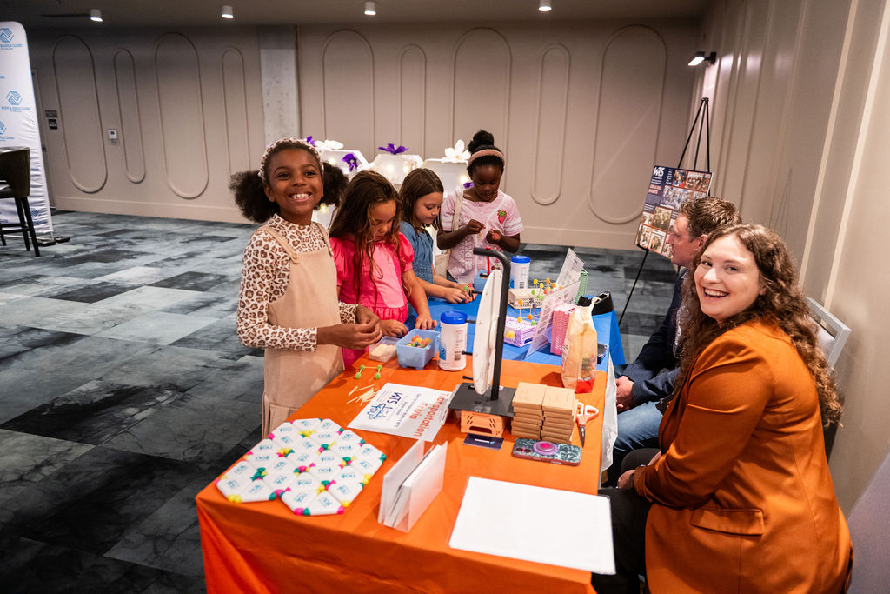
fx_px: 593
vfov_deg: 53.1
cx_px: 445
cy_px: 297
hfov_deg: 73.7
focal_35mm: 24
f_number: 2.8
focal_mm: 24
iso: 1600
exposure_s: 1/100
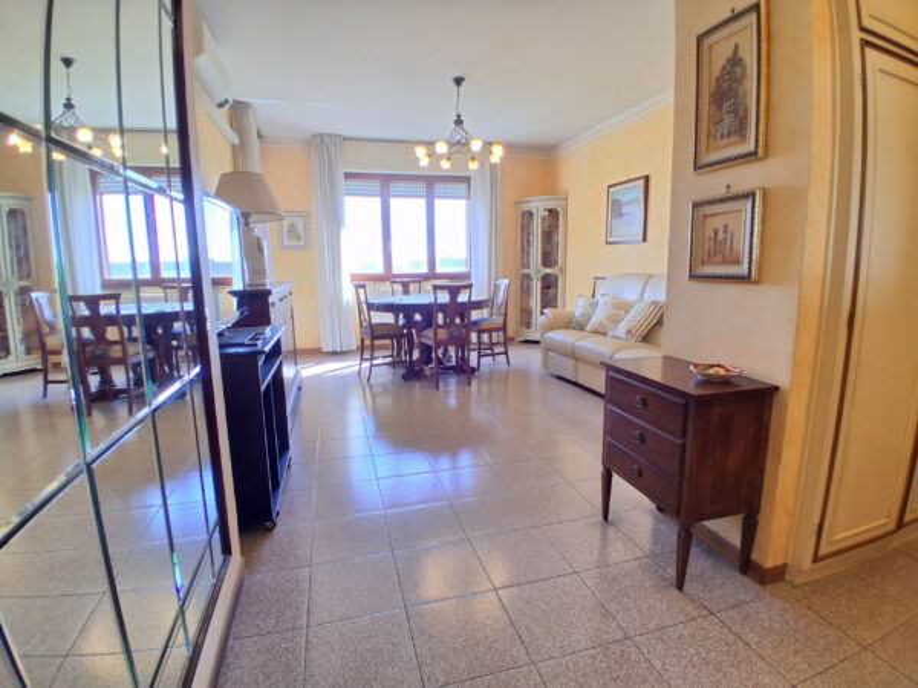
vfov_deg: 74.7
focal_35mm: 17
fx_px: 451
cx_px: 459
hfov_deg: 91.0
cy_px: 344
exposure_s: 1/40
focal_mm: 1.4
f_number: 2.2
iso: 125
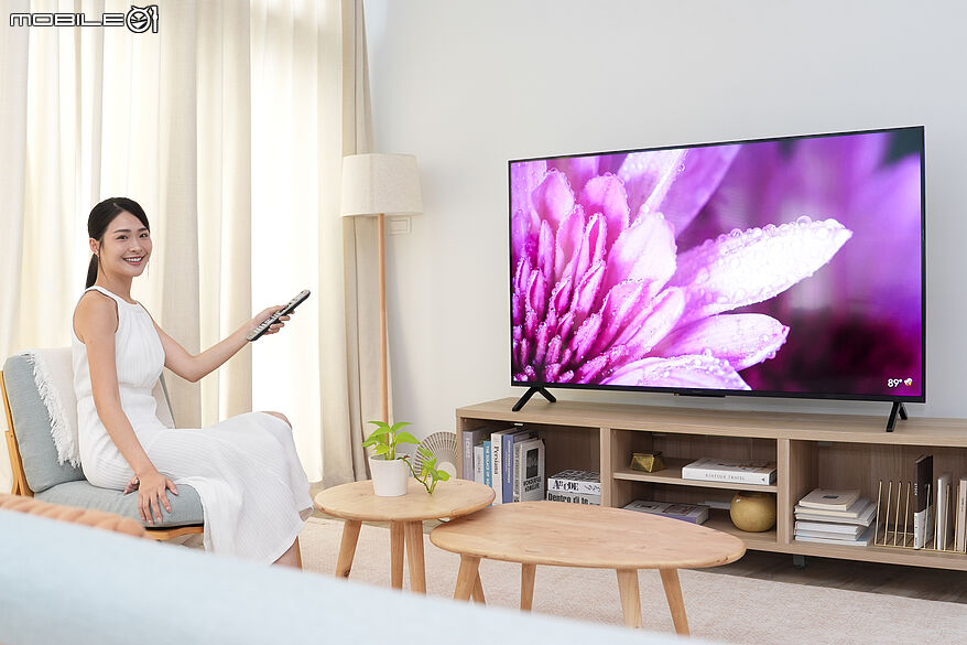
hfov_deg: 53.1
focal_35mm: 36
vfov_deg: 36.9
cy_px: 322
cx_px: 484
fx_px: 967
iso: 400
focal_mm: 24
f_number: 2.8
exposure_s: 1/160
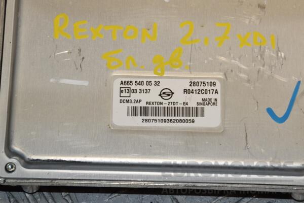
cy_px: 102
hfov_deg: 13.0
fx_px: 1330
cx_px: 152
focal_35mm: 158
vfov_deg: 8.7
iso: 800
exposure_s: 1/200
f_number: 14
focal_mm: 105
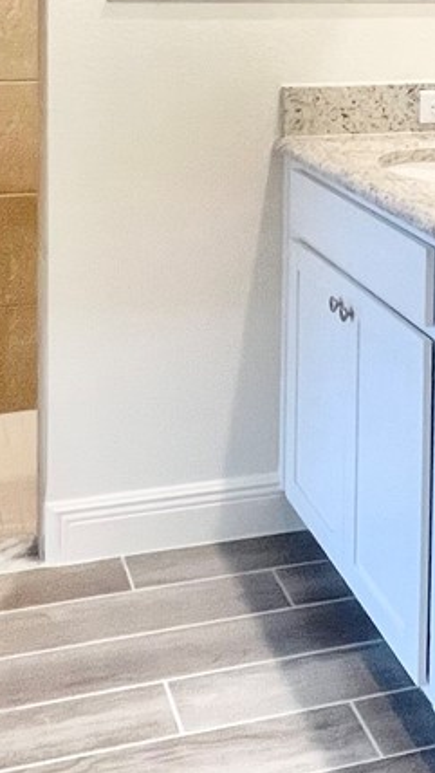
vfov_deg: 35.7
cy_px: 14
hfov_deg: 22.5
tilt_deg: -3.8
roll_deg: -0.6
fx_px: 1086
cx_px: 301
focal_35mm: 53
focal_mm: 1.57
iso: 250
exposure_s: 1/120
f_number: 1.8
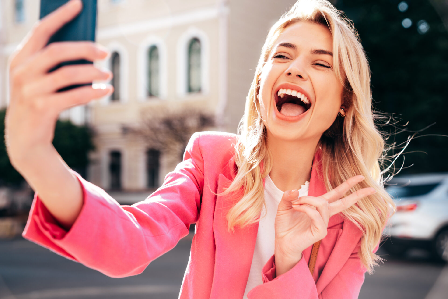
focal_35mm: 51
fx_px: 635
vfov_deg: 26.5
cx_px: 224
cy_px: 150
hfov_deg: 38.9
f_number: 3.5
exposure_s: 1/200
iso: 100
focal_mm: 51
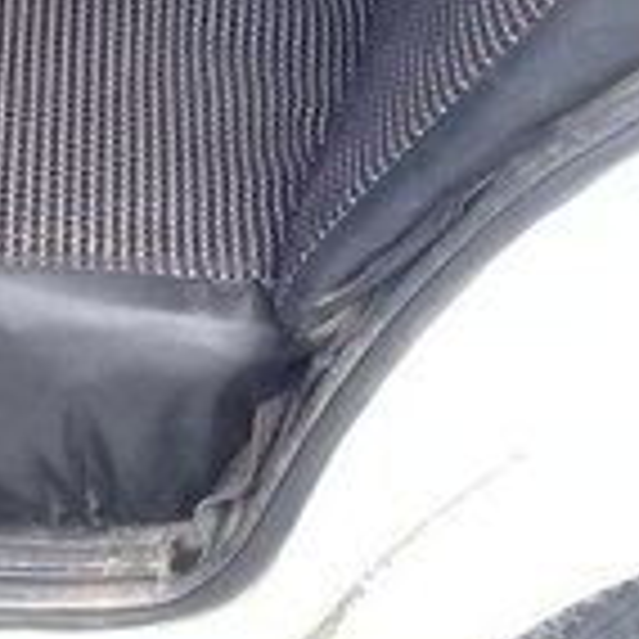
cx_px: 76
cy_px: -266
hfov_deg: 17.9
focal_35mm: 96
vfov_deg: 16.7
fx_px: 2005
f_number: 2.2
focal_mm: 3.3
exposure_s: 1/140
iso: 50
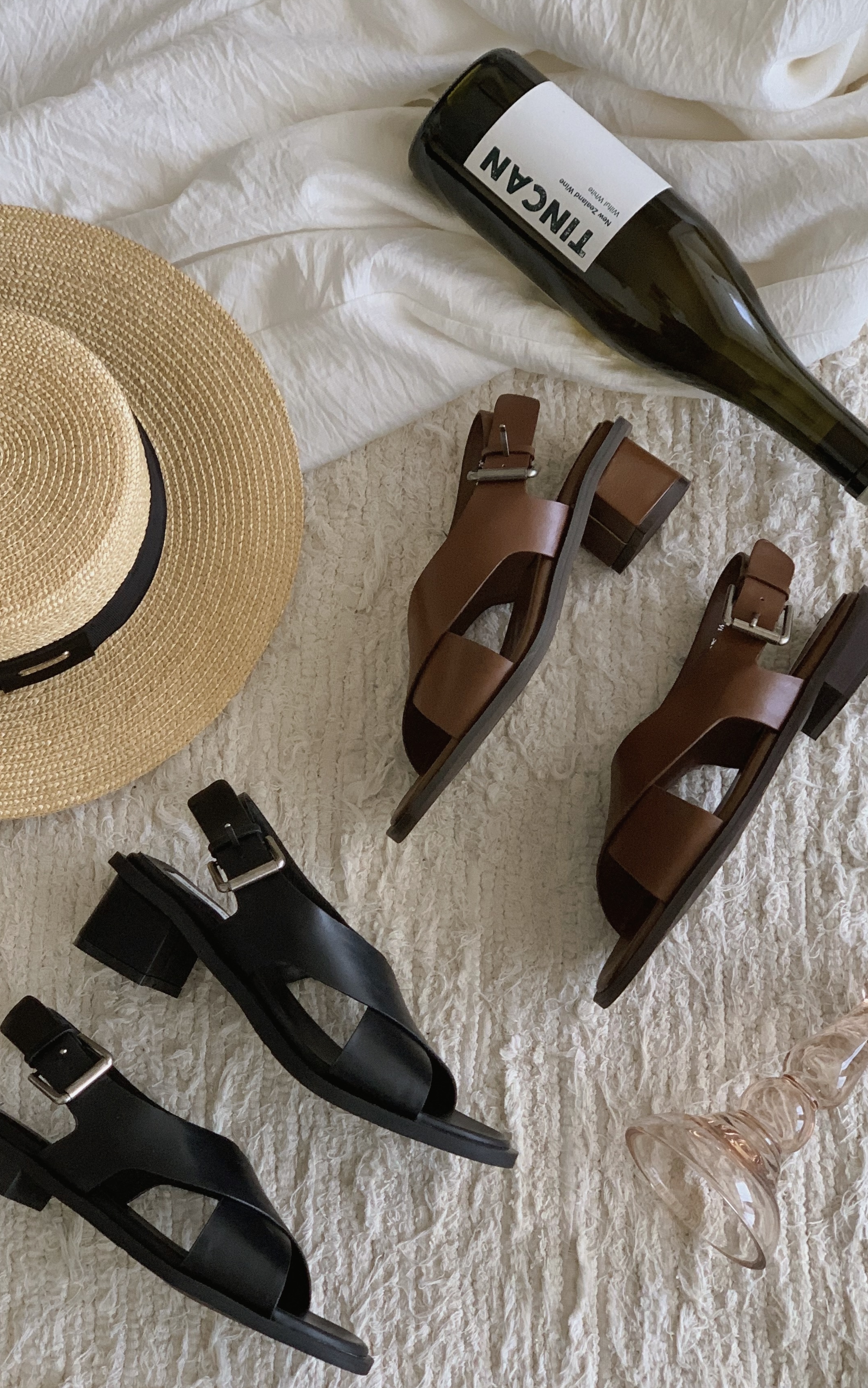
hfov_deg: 20.0
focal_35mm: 65
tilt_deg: -78.5
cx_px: 377
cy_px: 730
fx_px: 2460
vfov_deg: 31.5
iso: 125
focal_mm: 6
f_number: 2.4
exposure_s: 1/69
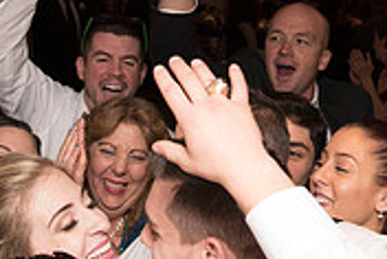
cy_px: 38
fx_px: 851
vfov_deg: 17.2
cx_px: 194
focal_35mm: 79
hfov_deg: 25.6
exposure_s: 1/200
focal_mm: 24
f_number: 4
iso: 2000
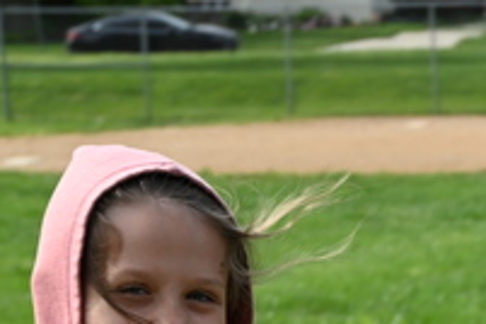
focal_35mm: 214
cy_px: 620
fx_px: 2889
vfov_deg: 6.3
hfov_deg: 9.0
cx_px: 996
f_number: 6.3
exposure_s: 1/320
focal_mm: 42
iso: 100
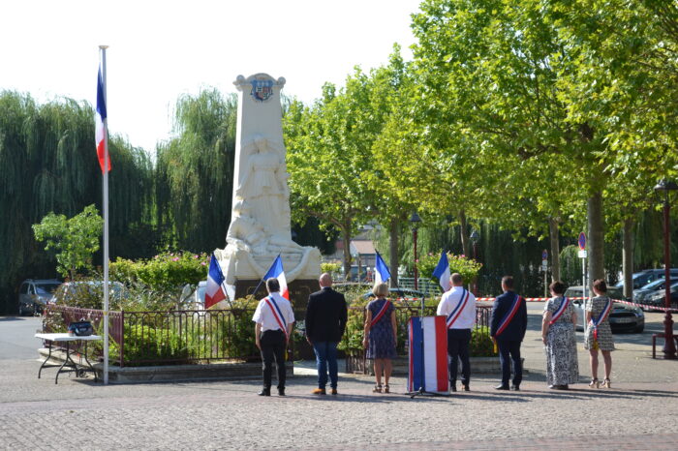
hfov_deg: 26.0
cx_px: 339
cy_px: 226
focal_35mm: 78
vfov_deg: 17.5
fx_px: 1468
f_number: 6.3
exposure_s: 1/160
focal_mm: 52
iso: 100
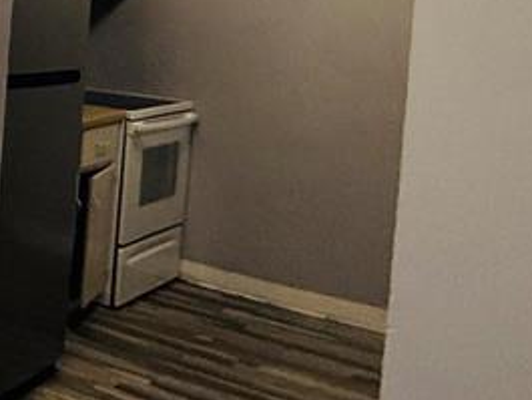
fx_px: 830
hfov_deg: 20.5
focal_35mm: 54
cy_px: 18
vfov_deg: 25.9
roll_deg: -1.7
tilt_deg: -2.8
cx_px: -484
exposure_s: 1/120
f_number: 2.2
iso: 500
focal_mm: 2.22
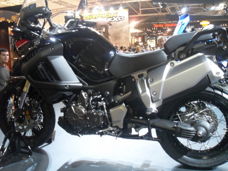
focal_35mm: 35
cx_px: 114
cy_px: 86
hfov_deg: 52.6
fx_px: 231
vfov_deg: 40.7
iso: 200
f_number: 2.8
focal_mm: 6.2
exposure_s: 1/15
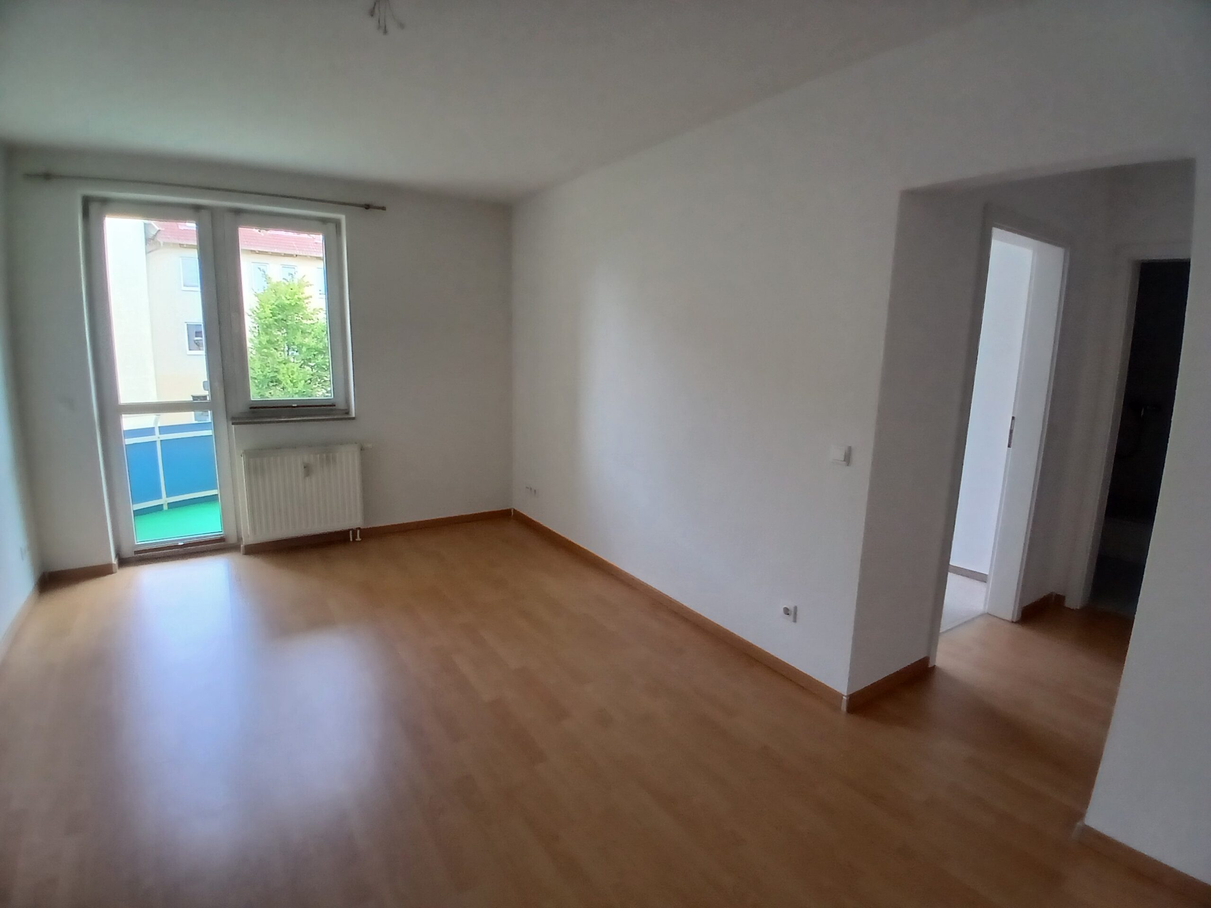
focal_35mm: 17
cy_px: 454
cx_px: 606
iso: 125
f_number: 2.2
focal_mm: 1.4
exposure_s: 1/50
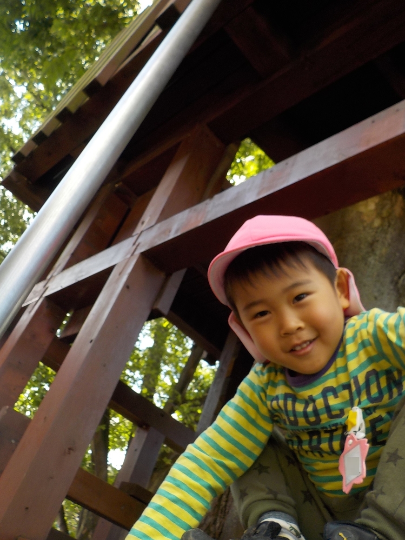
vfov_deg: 58.3
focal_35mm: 31
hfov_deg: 45.4
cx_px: 200
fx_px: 484
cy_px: 268
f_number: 3.3
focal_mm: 4.1
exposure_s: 1/160
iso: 125
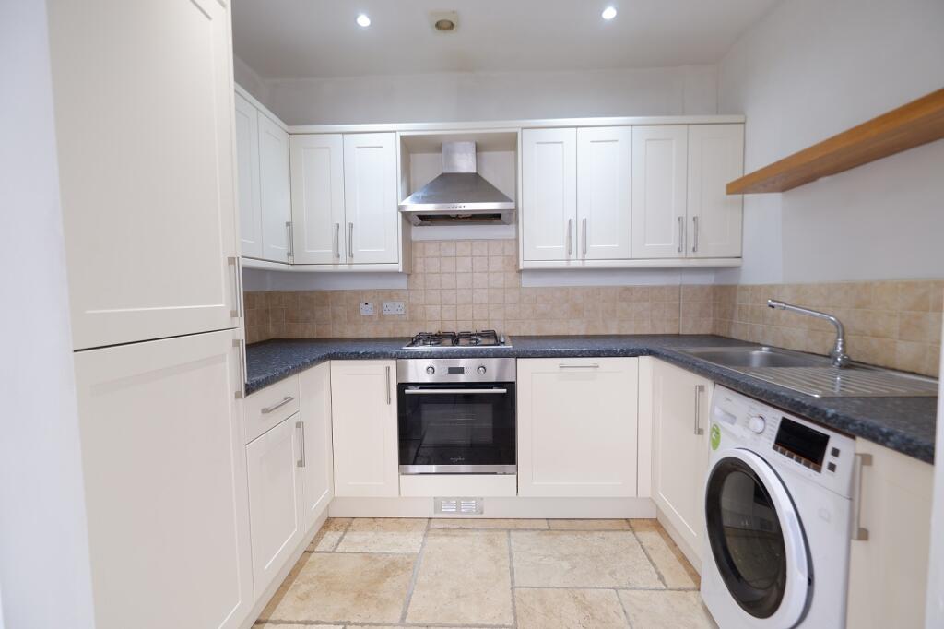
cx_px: 472
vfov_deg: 77.3
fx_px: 393
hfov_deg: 100.4
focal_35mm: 15
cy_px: 314
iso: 200
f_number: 4
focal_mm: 10
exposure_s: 1/17
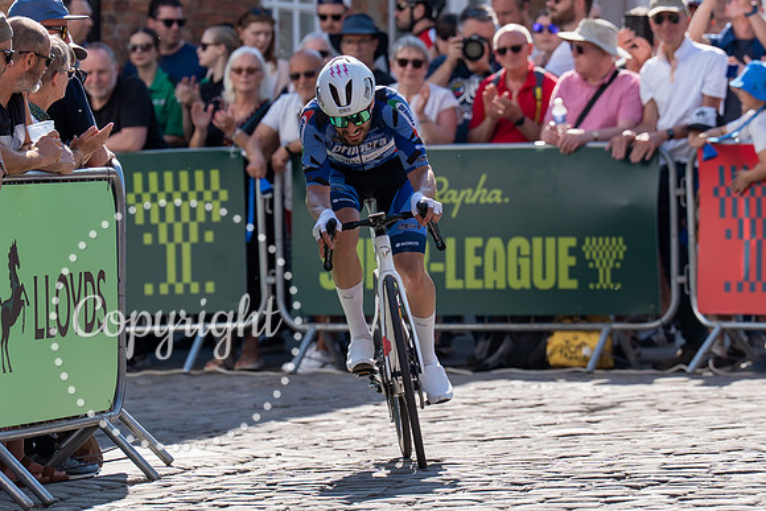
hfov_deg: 5.7
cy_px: 248
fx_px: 7723
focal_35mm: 363
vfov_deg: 3.8
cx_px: 420
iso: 125
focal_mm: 178
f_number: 3.5
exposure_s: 1/1000
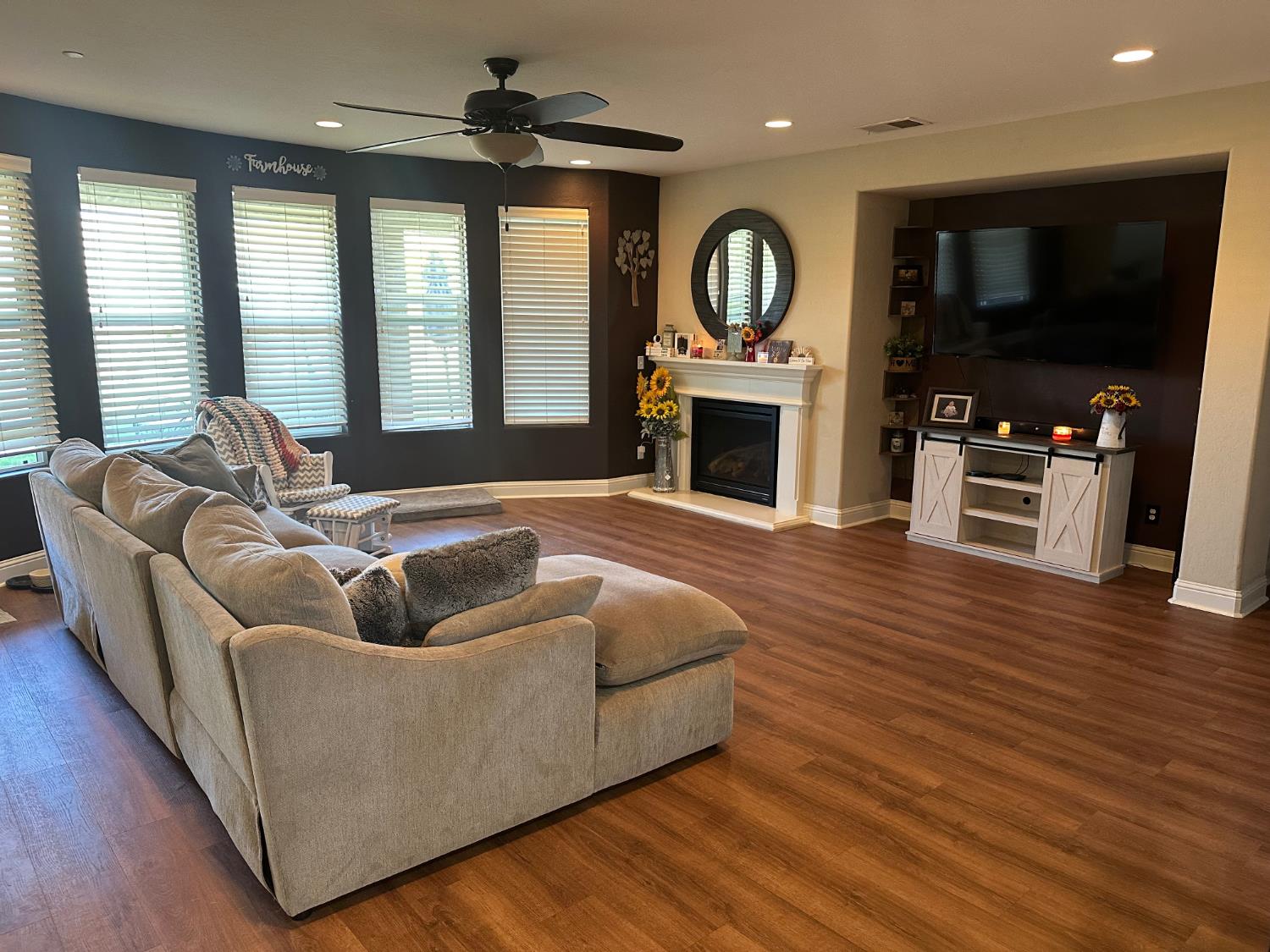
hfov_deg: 71.6
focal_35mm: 24
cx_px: 635
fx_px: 881
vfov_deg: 56.8
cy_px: 476
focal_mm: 6.86
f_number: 1.78
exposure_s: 1/60
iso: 400
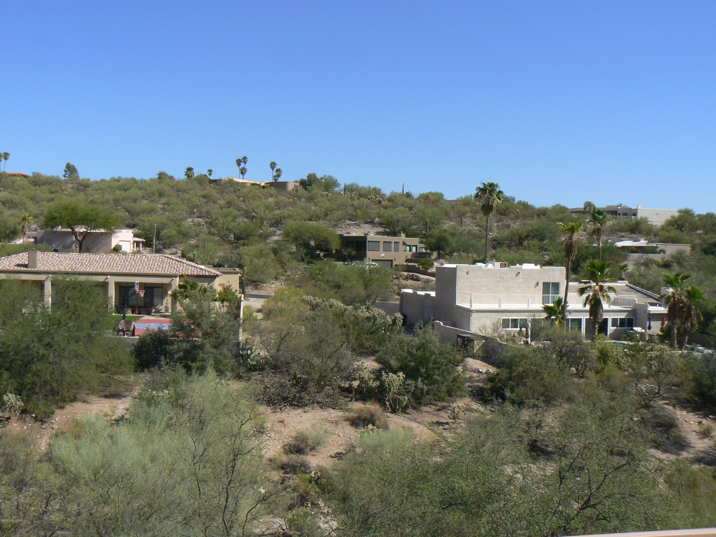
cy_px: 268
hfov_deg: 51.4
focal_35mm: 36
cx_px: 358
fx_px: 745
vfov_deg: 39.7
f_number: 5.6
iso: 80
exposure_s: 1/500
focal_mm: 6
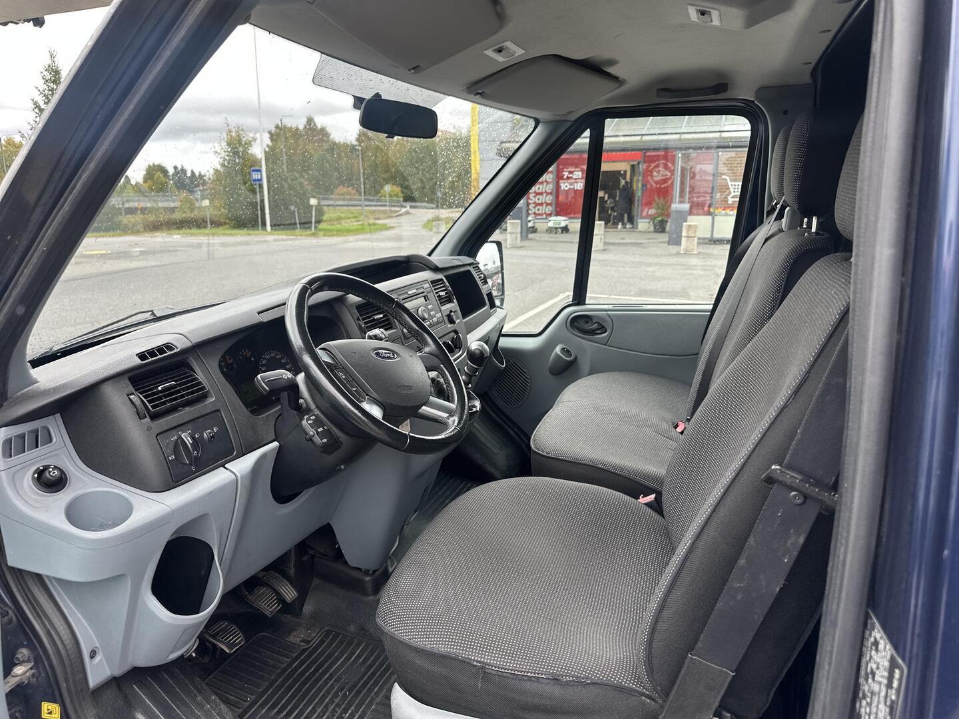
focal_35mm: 24
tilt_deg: -14.3
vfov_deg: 56.8
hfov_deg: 71.6
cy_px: 360
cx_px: 480
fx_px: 665
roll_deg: +0.3
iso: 64
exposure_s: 1/121
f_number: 1.78
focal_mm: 6.86
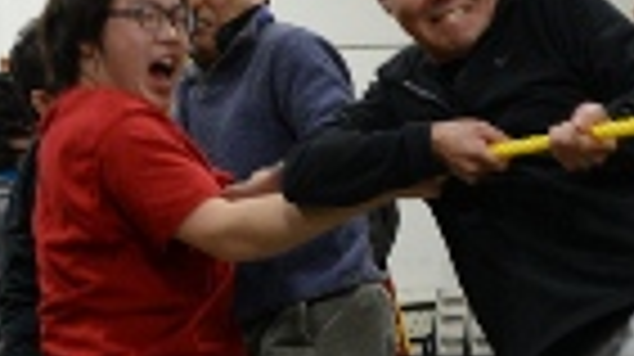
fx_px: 2200
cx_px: 252
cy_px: 205
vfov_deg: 9.2
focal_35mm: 131
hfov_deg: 16.4
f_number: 2.8
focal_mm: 24
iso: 1000
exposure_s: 1/100
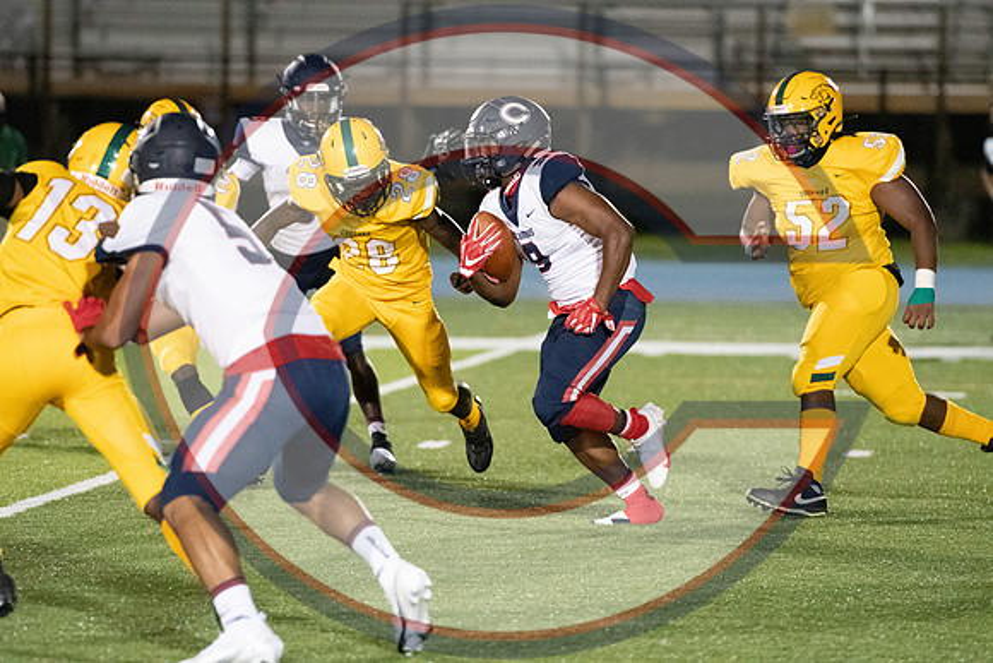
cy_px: 332
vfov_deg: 4.6
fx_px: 8277
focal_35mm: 300
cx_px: 496
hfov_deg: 6.9
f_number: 3.2
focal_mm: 200
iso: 12800
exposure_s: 1/2000
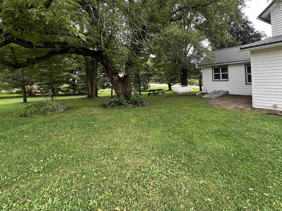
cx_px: 163
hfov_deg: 87.1
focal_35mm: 18
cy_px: 74
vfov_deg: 69.9
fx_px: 147
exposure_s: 1/99
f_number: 1.8
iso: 125
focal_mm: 1.57
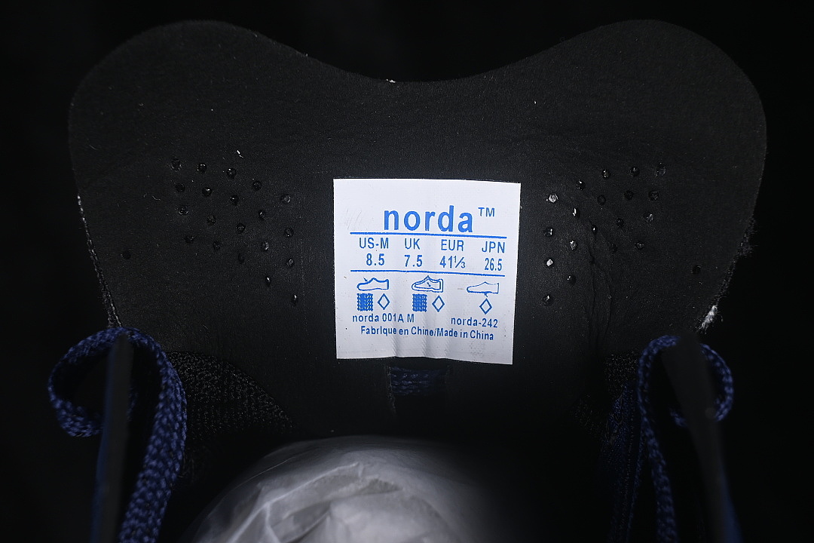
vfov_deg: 18.2
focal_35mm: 75
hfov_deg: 27.0
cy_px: 272
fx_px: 1696
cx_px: 407
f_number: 8
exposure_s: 1/80
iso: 160
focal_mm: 50
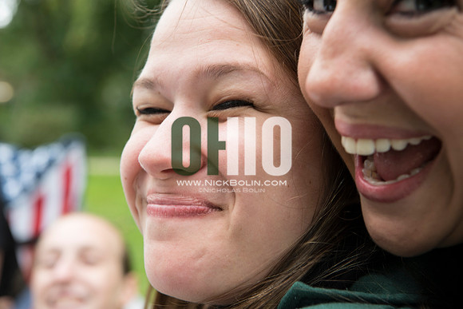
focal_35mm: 70
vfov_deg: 19.5
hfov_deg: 28.8
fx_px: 900
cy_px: 154
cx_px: 232
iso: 640
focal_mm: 70
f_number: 6.3
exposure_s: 1/80
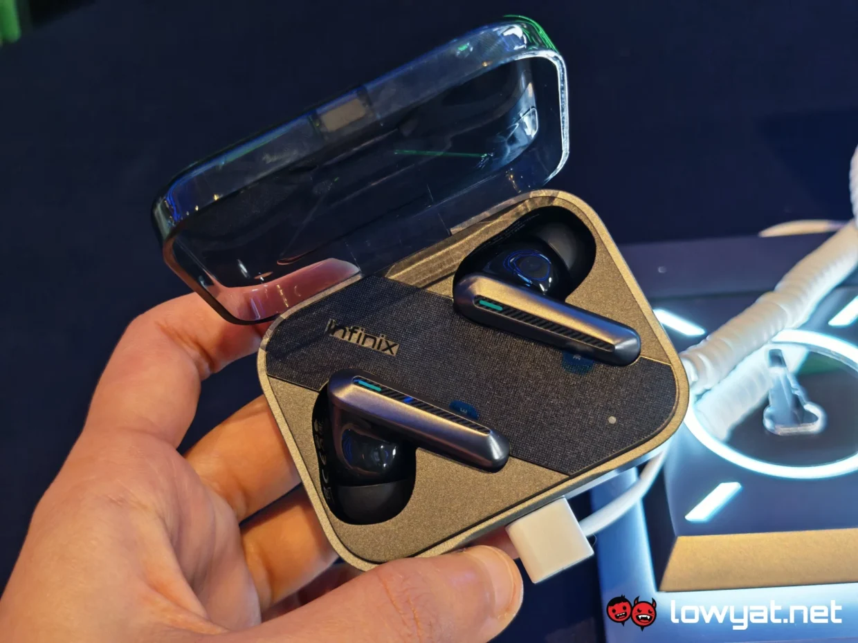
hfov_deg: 41.2
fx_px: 1140
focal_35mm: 46
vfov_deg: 31.5
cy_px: 322
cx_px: 429
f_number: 1.6
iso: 64
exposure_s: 1/50
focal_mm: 5.4
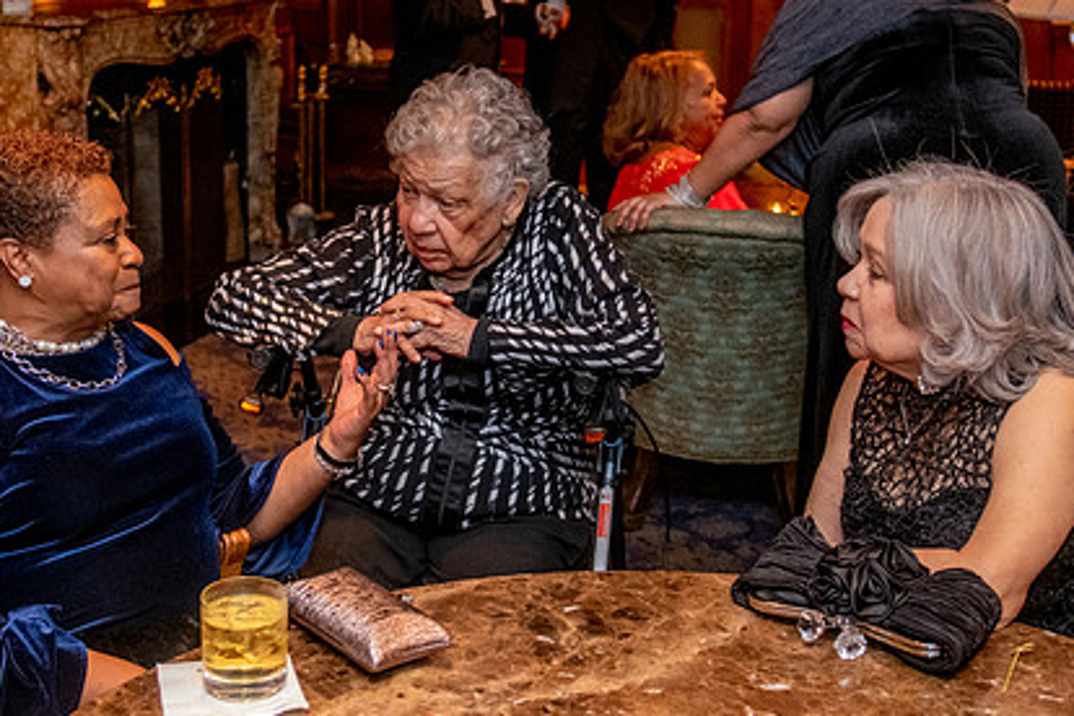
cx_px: 434
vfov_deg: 25.4
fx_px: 1581
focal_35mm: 53
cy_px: 266
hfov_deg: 37.4
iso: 2500
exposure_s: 1/40
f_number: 2.8
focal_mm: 29
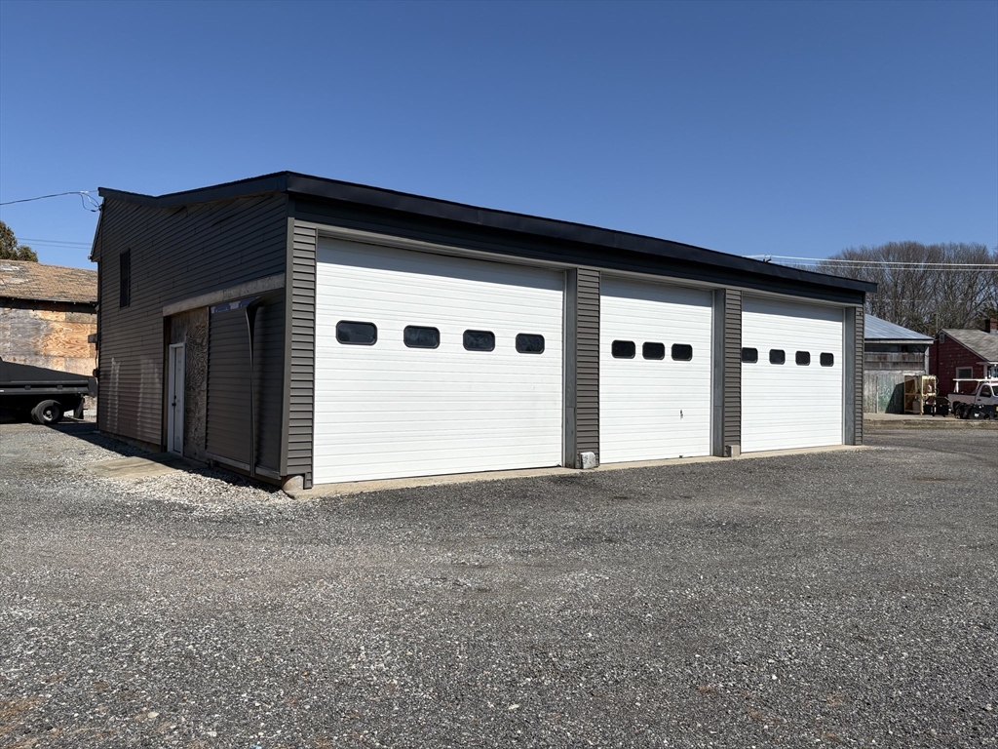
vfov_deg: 53.1
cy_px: 374
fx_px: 750
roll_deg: -1.2
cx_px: 499
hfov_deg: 67.3
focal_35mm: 26
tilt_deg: +1.4
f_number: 1.6
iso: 50
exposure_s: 1/6993
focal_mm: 5.96
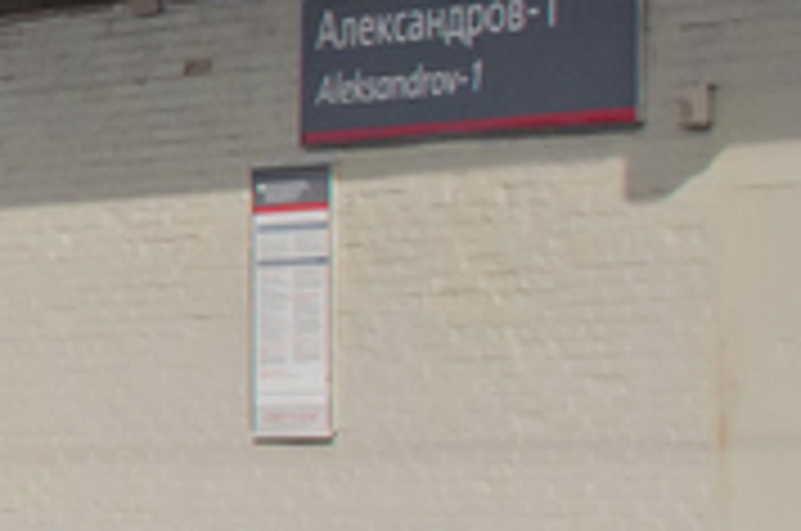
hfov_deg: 5.9
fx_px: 6863
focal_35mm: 309
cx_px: -2144
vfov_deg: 4.4
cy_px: -155
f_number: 11
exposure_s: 1/640
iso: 400
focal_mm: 28
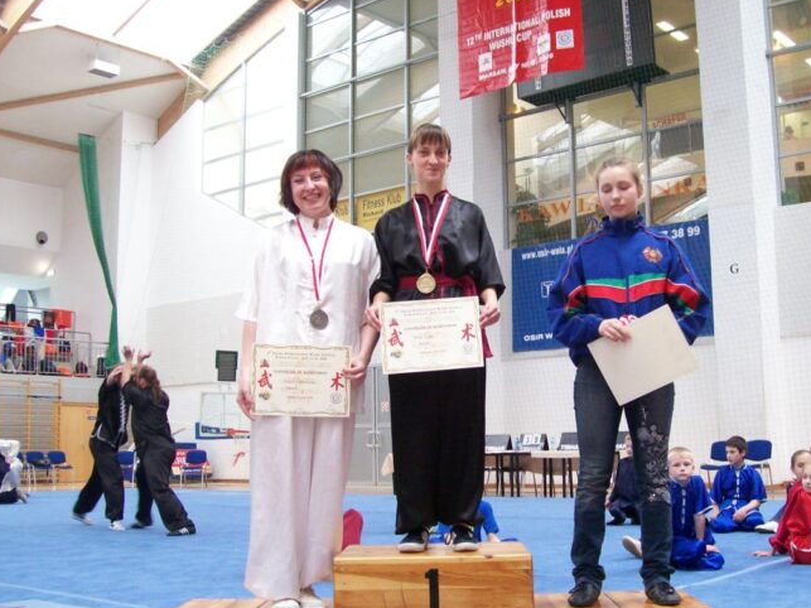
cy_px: 330
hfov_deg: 43.7
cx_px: 473
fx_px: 1007
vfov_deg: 33.6
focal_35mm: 43
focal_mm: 6
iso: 136
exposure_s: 1/32
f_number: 2.7
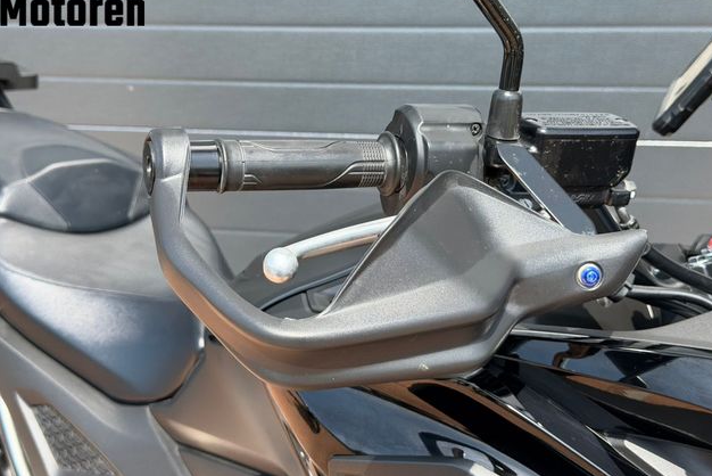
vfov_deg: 26.5
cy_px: 223
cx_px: 363
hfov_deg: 38.9
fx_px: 1009
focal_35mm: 51
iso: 100
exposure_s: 1/1185
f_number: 1.78
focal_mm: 6.76
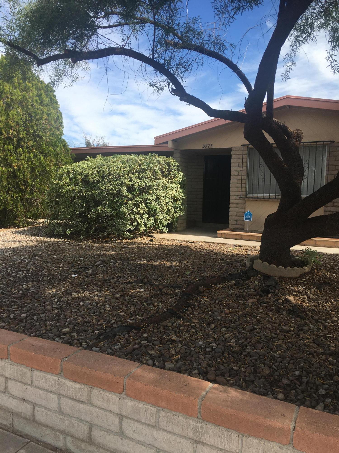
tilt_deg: -2.1
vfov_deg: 61.7
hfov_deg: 48.2
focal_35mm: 29
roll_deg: -0.8
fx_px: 379
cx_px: 170
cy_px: 226
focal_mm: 4.15
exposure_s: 1/986
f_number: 2.2
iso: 25
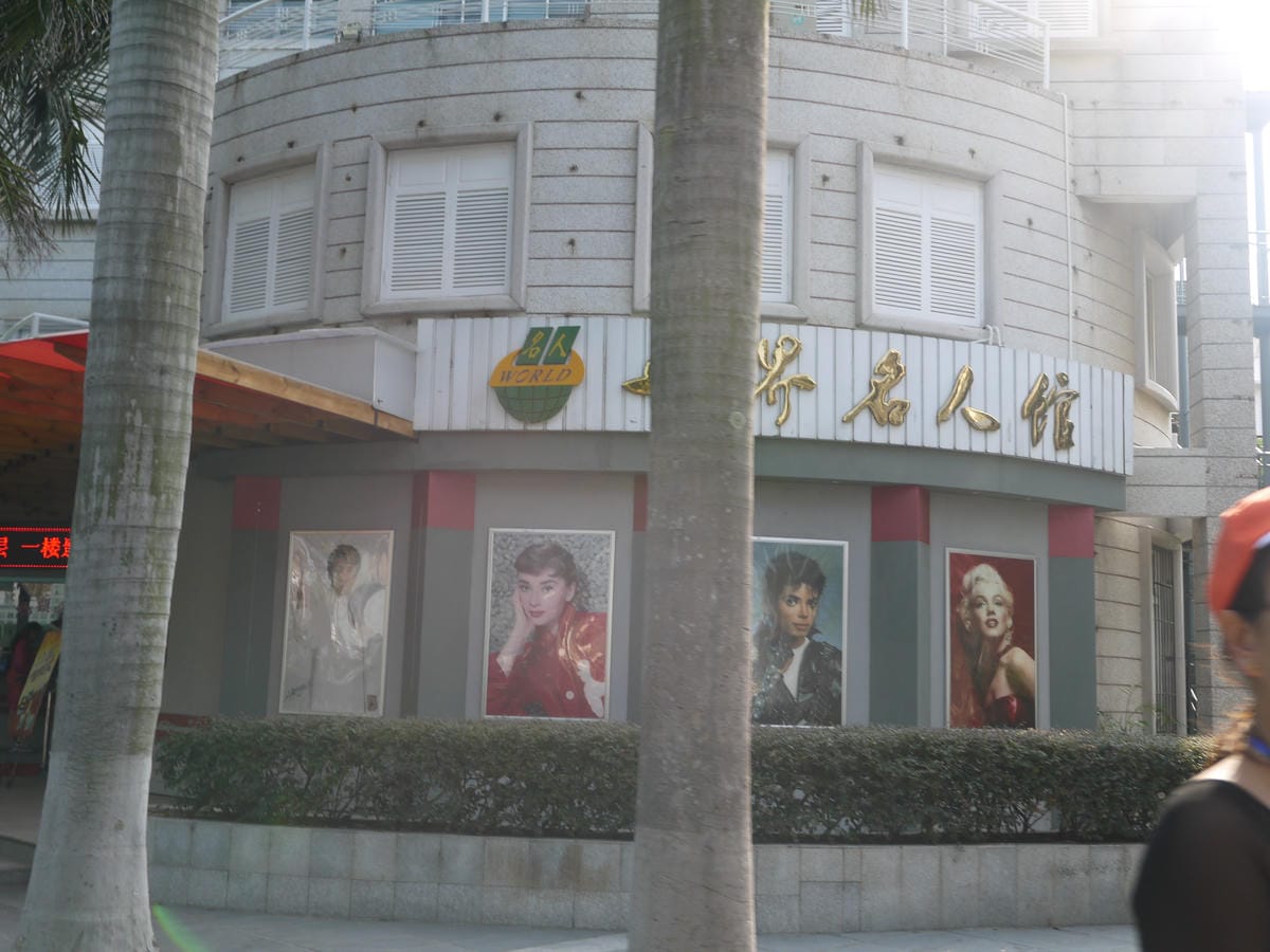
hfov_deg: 49.0
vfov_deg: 37.7
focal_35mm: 38
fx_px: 1394
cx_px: 635
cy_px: 476
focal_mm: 19
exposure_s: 1/200
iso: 160
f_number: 5.6
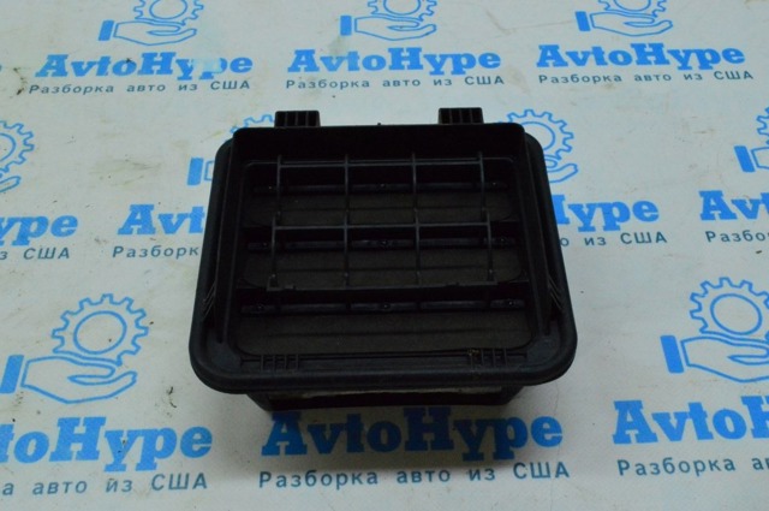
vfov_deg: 30.8
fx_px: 928
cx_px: 384
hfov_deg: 45.0
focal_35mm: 44
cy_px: 256
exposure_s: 1/50
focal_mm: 29
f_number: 29
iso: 6400
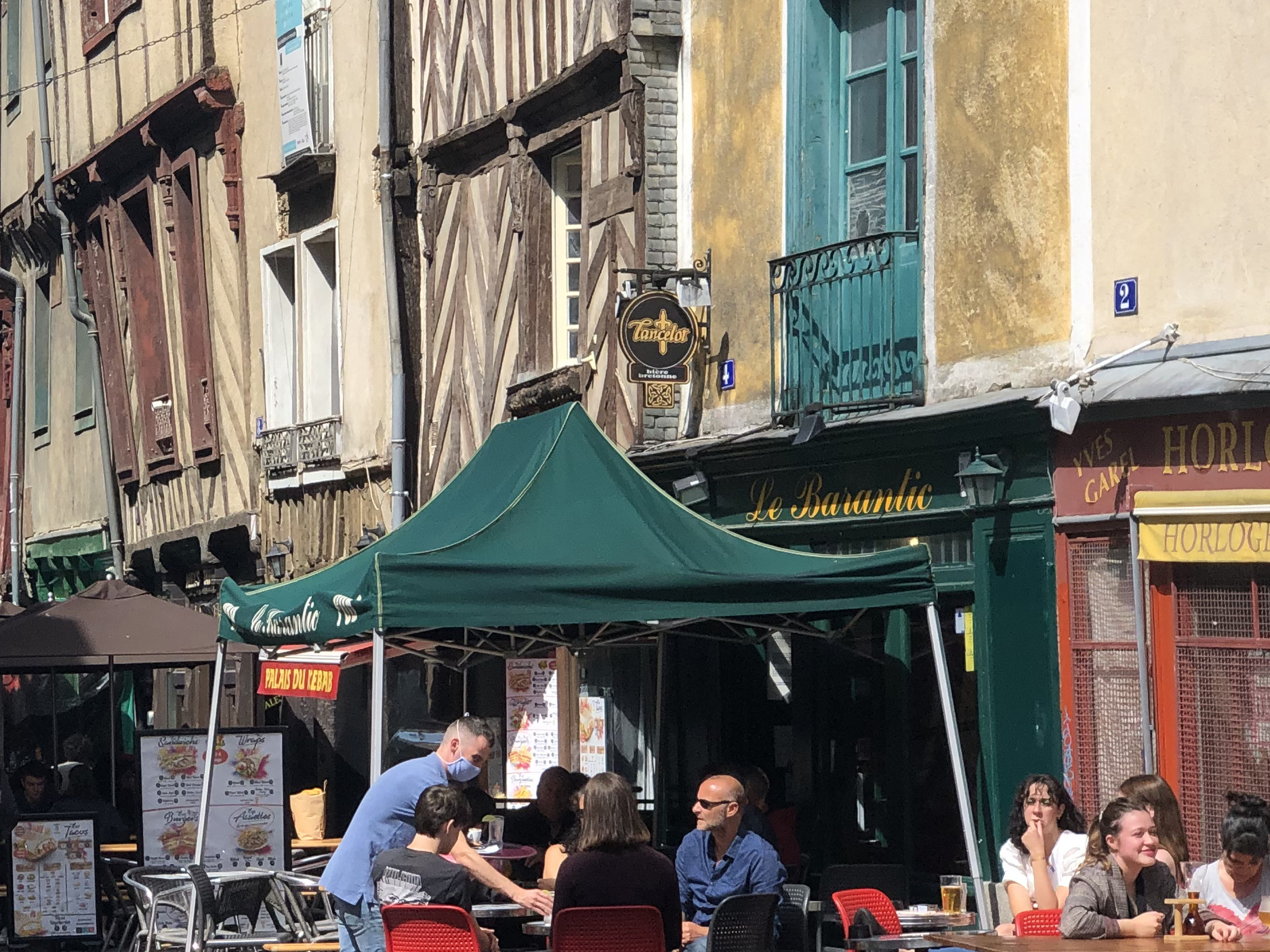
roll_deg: +0.8
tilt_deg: +5.5
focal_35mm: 111
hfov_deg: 17.5
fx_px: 4072
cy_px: 294
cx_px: 150
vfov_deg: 13.3
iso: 16
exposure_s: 1/952
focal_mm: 6
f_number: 2.4
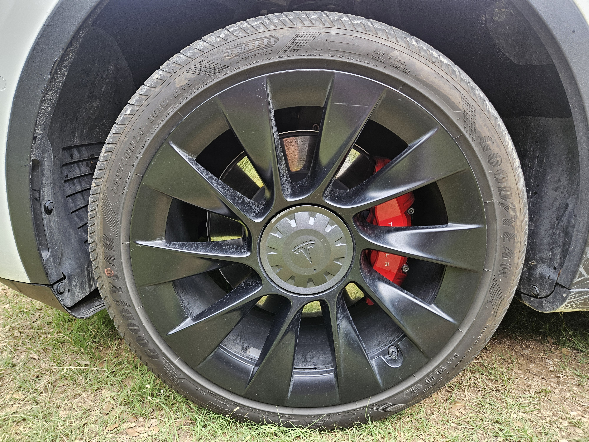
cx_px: 294
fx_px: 391
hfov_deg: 73.9
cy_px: 221
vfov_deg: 58.9
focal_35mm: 23
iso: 80
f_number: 1.8
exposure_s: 1/180
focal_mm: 5.4
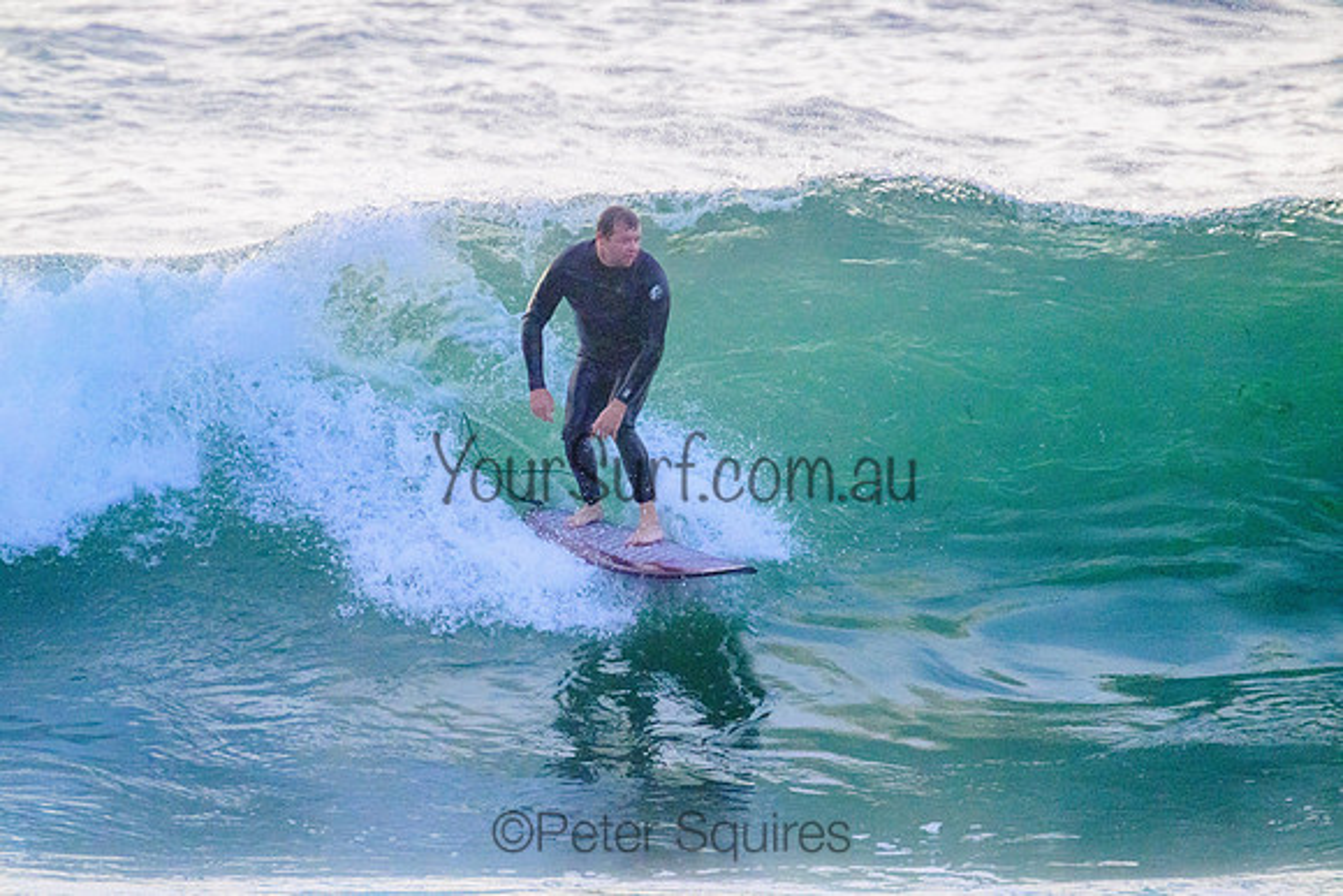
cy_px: 448
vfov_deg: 1.7
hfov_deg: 2.6
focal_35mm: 800
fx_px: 29850
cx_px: 672
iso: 5600
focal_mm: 800
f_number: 11
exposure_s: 1/2000
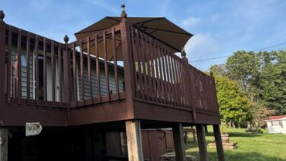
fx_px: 250
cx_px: 83
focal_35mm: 33
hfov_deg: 57.4
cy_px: 84
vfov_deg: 35.6
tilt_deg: +10.6
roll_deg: +5.3
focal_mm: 2.22
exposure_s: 1/770
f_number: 2.2
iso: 40
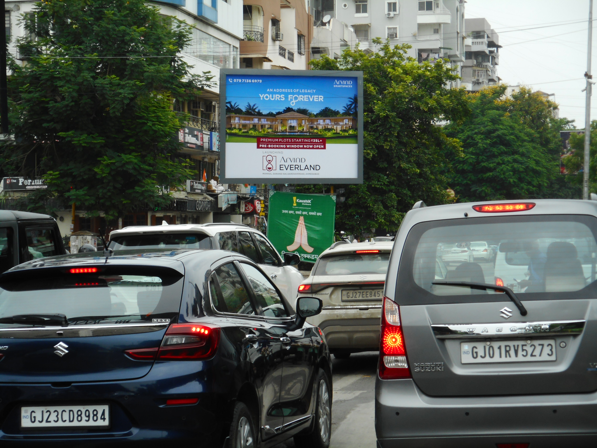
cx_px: 298
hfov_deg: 19.3
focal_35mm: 102
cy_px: 224
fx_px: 1759
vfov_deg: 14.5
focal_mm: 18.2
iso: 80
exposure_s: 1/160
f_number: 5.8
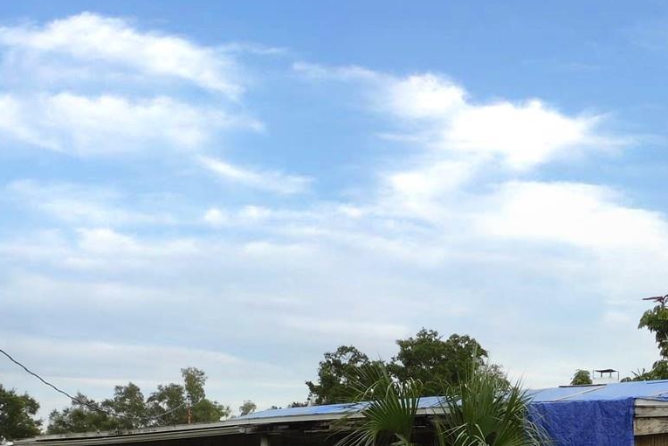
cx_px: 361
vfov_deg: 25.2
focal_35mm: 50
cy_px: 478
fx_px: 928
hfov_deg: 39.6
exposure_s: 1/200
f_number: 3
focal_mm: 4
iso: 125
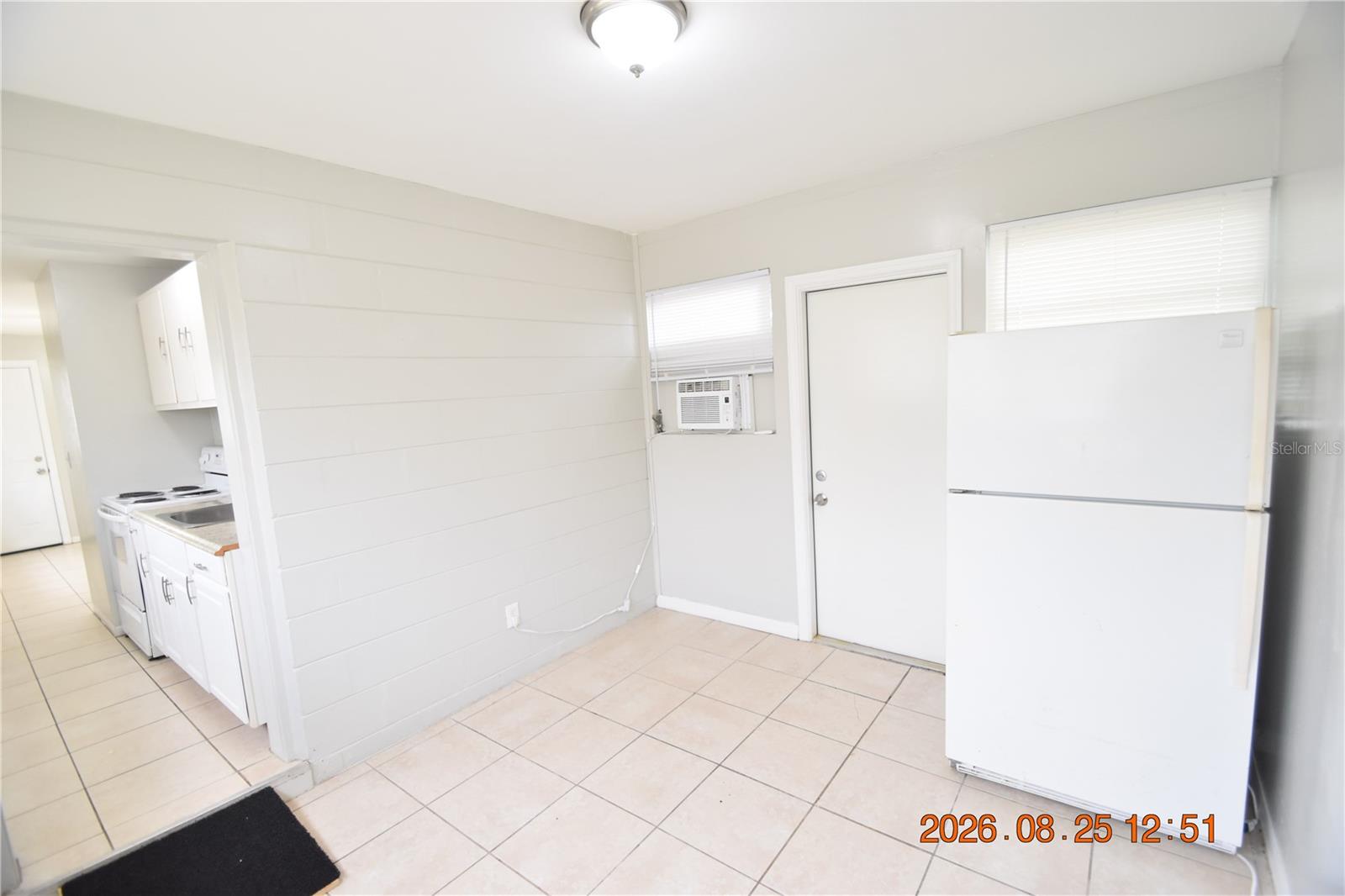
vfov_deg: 77.3
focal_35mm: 15
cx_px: 672
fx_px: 560
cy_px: 448
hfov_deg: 100.4
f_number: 4
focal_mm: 10
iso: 800
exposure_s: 1/60
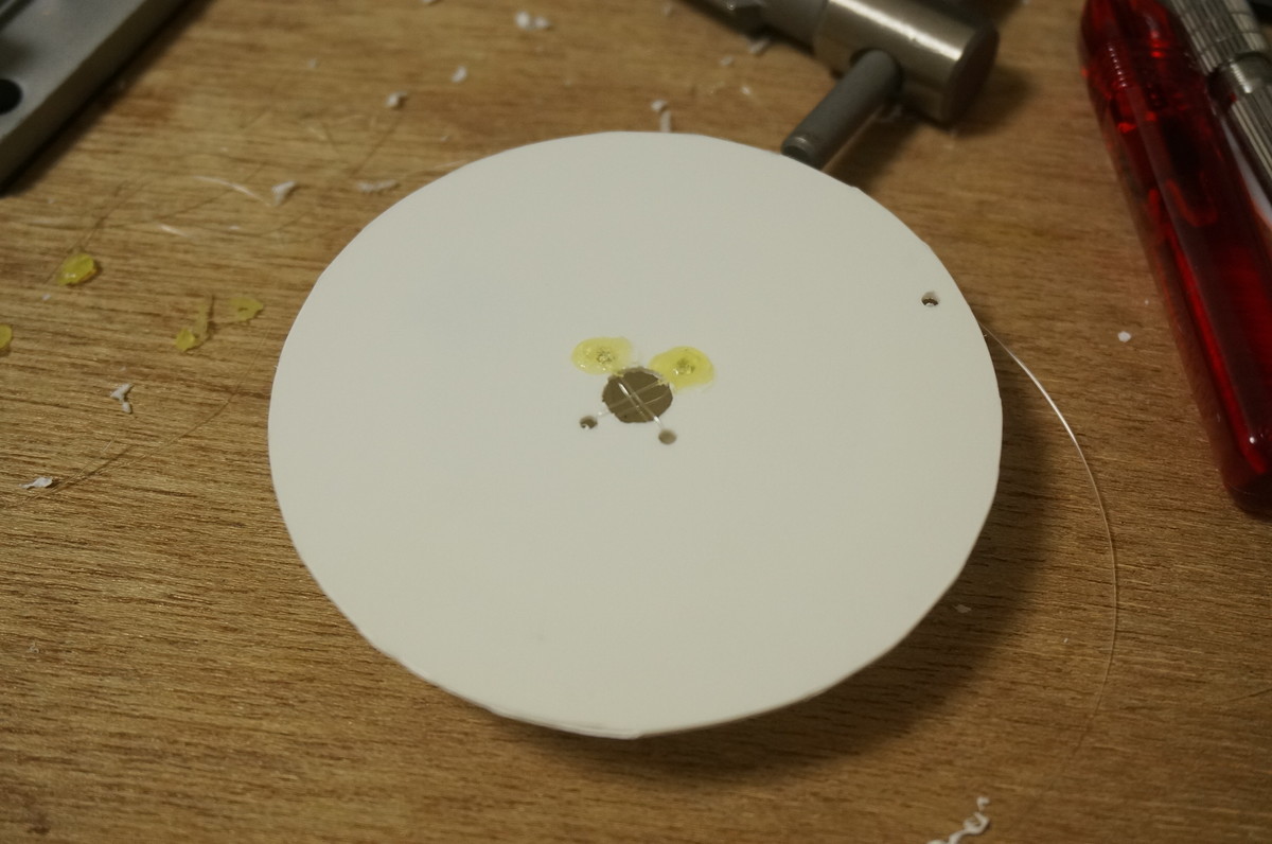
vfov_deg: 28.0
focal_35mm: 48
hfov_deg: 41.2
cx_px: 636
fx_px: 1693
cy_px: 422
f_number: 5
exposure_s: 1/60
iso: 1000
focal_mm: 32
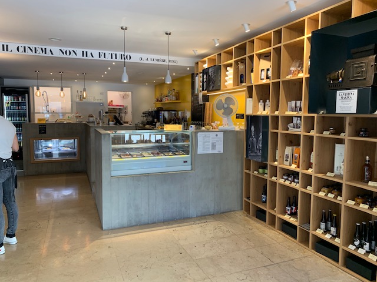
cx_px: 188
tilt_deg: -4.6
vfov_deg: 53.1
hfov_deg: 67.3
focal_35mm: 26
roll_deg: +0.1
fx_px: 283
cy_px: 141
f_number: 1.8
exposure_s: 1/50
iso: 64
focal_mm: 4.25
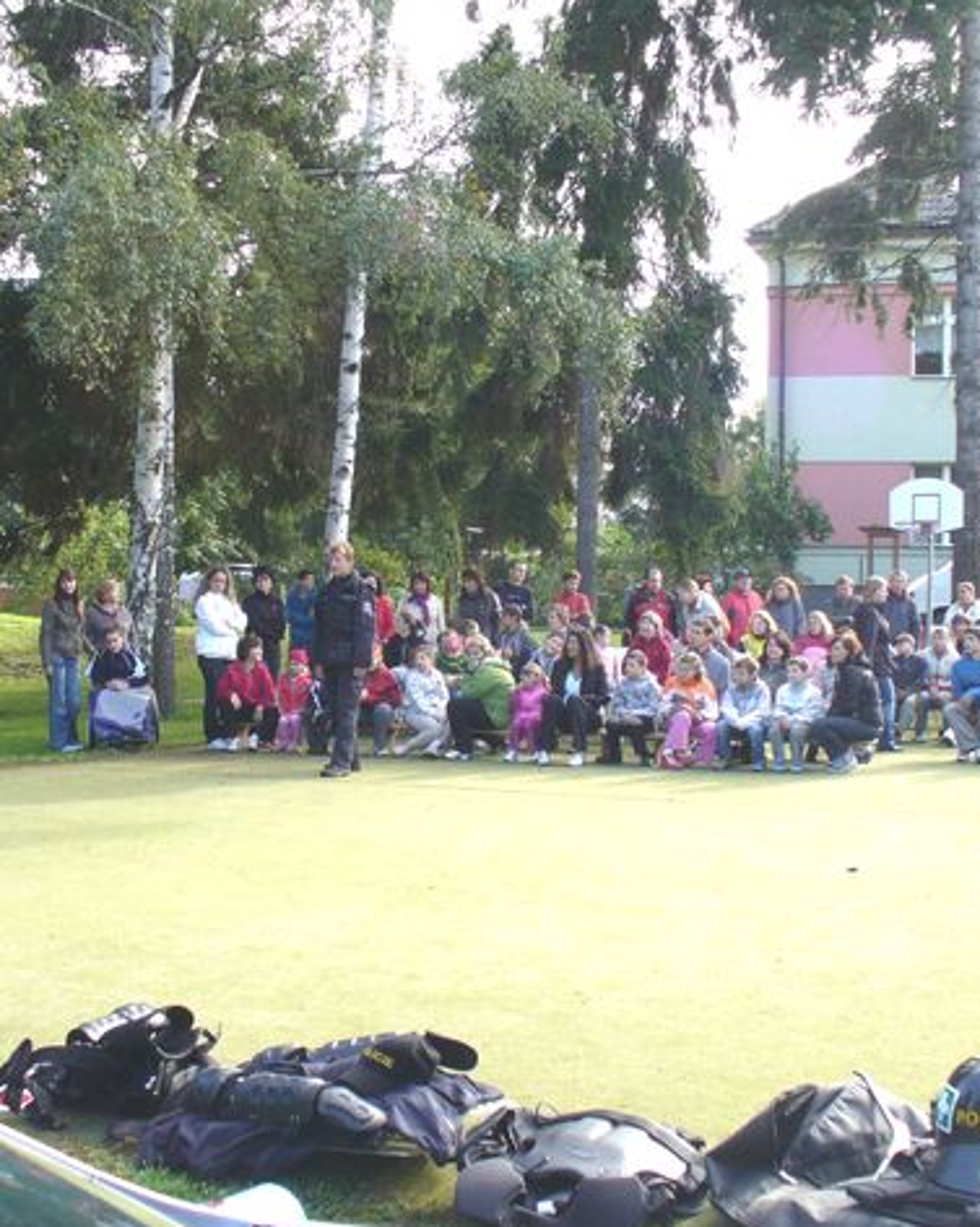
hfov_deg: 30.8
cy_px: 616
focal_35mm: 49
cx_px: 499
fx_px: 1778
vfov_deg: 38.1
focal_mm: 6.1
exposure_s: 1/125
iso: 80
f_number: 2.8
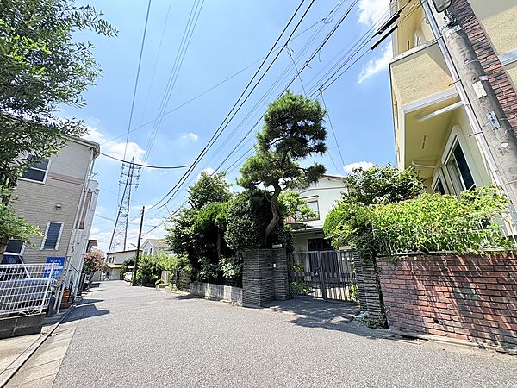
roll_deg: +2.7
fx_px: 209
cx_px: 258
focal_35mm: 14
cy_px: 194
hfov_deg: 102.1
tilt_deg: +18.9
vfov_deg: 85.7
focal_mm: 2.22
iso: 40
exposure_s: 1/1567
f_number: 2.2
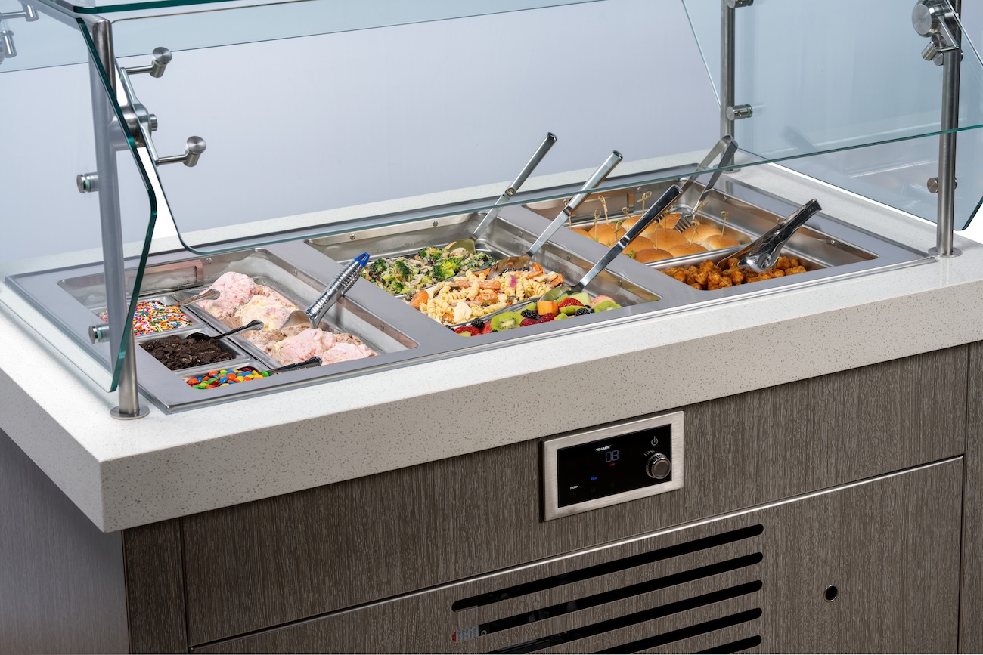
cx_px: 492
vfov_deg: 16.1
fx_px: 2321
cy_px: 328
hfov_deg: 23.9
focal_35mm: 85
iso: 200
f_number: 8
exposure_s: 1/160
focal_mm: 85
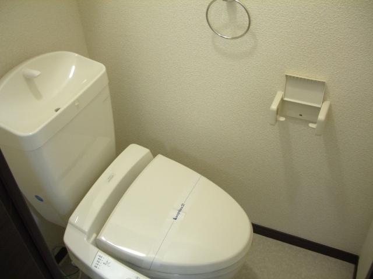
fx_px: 377
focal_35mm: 35
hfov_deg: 52.6
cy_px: 140
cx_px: 186
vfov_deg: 40.7
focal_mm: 5.8
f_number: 2.6
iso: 200
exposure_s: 1/13
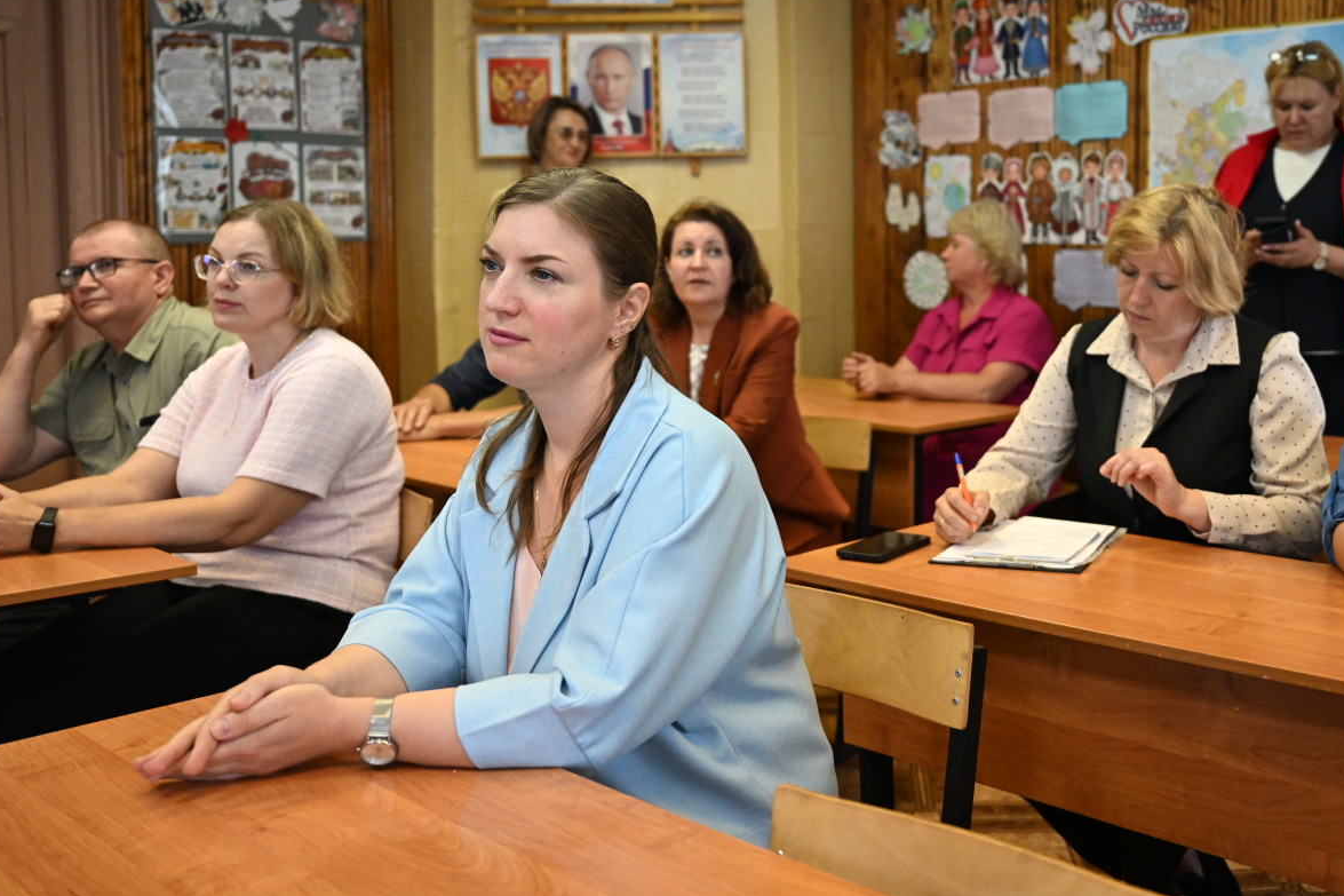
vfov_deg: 33.1
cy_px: 292
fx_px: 1493
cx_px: 893
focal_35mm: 40
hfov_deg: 47.7
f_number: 2.8
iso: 3200
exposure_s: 1/500
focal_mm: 29
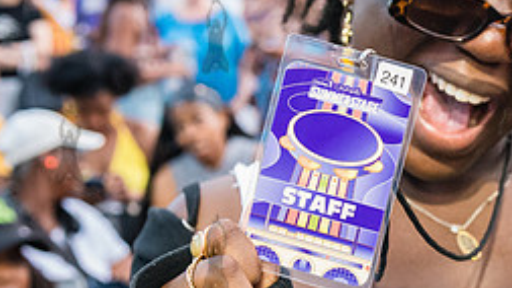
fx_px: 1357
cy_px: 142
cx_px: 462
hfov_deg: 20.9
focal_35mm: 100
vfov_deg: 12.1
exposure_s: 1/200
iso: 4000
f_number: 4
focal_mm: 36
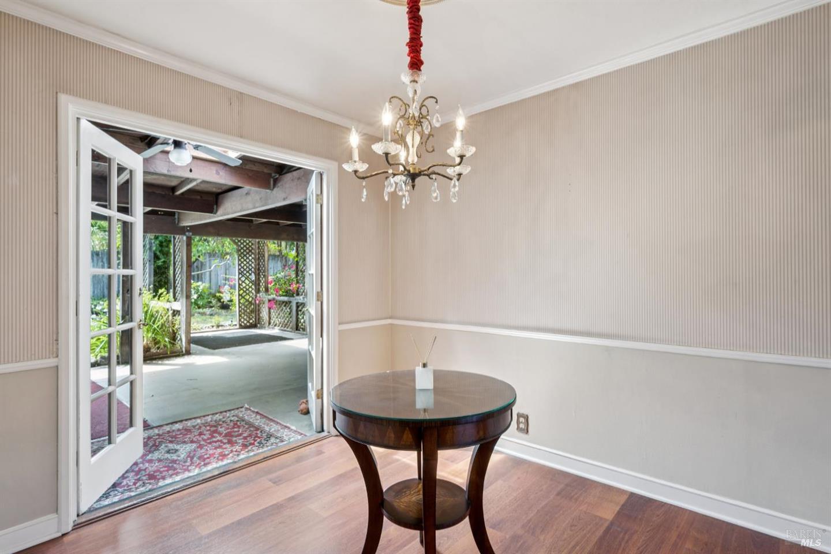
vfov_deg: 67.4
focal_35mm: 18
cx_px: 416
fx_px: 415
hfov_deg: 90.0
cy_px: 277
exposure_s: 1/10
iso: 250
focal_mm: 18
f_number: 9
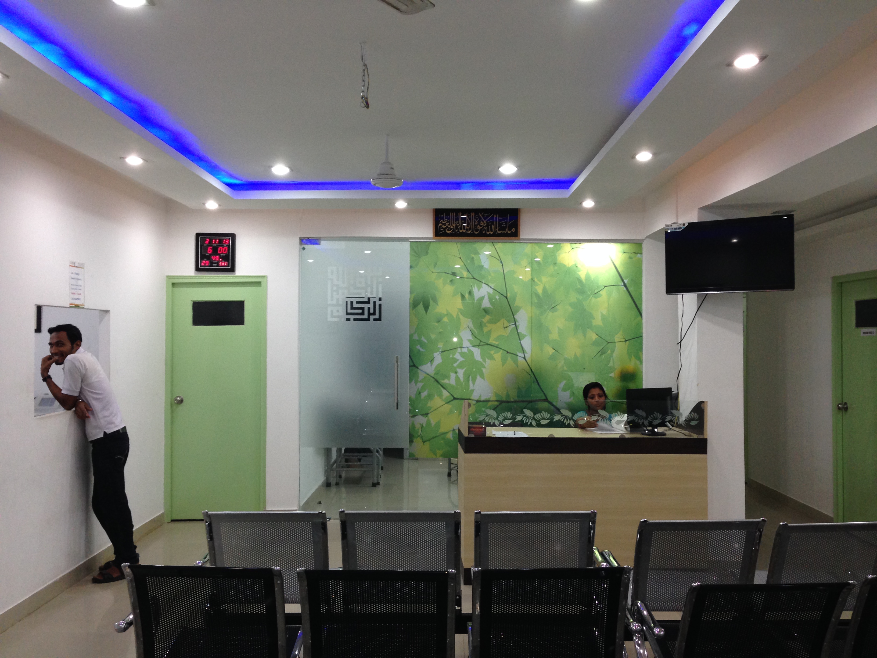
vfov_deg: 42.9
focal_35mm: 33
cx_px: 438
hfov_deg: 55.4
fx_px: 836
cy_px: 329
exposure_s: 1/20
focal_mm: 4.12
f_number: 2.4
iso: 100
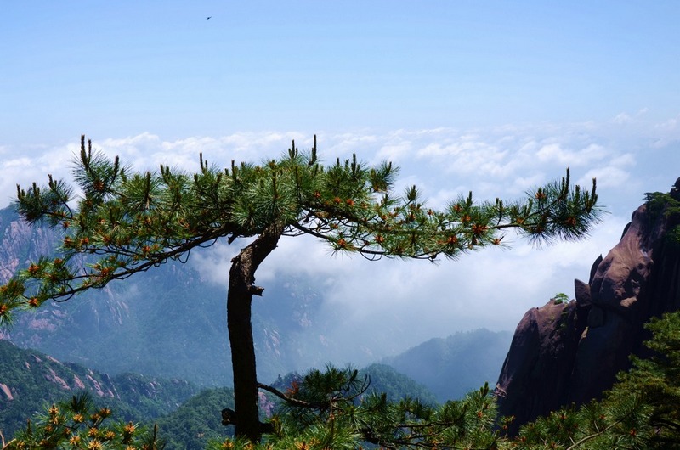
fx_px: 735
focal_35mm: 39
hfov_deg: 49.6
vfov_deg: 34.1
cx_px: 340
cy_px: 225
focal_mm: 26
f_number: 6.3
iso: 100
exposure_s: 1/800
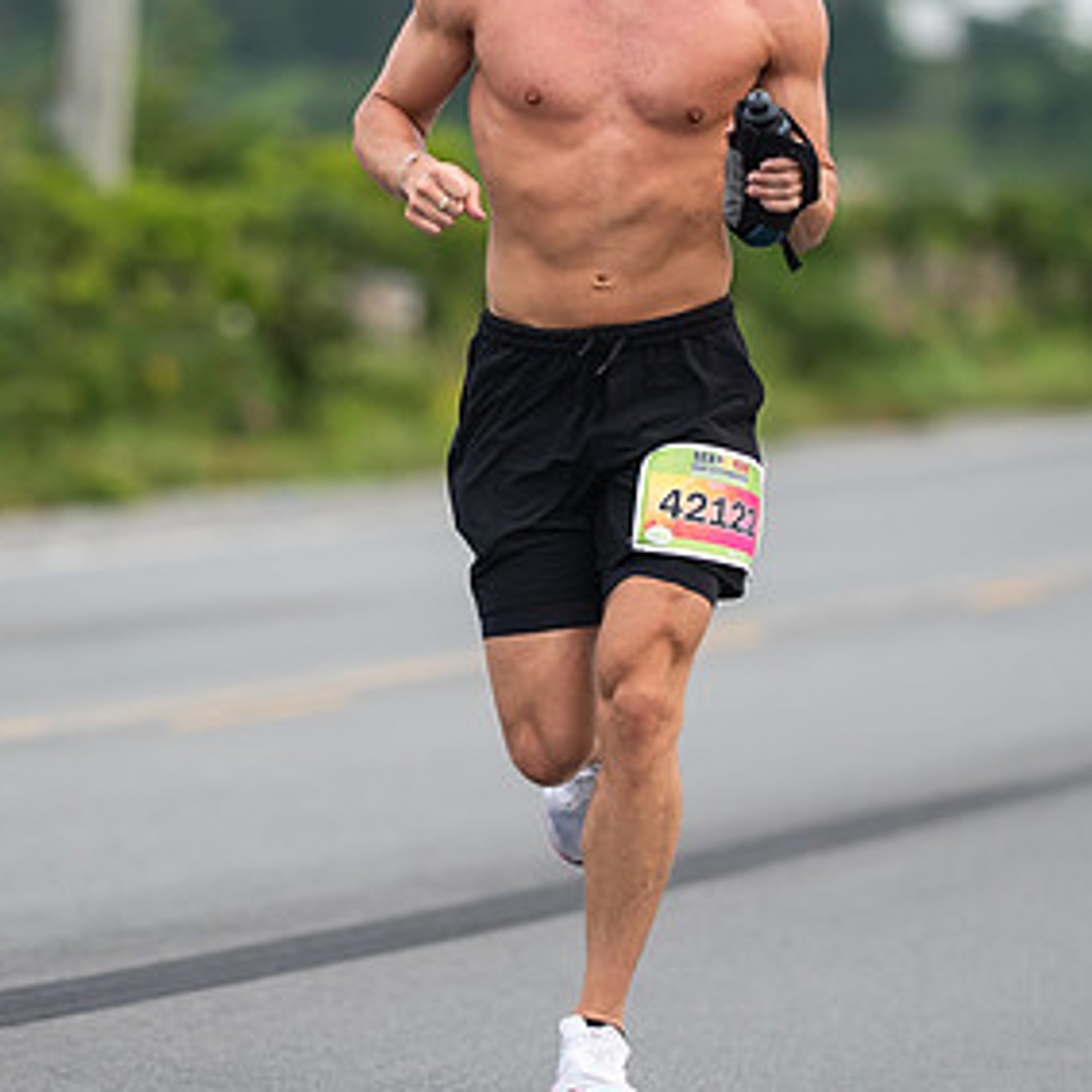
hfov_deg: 3.4
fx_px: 18666
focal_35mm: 523
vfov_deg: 3.4
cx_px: 315
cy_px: 455
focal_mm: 200
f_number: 4
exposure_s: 1/800
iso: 500
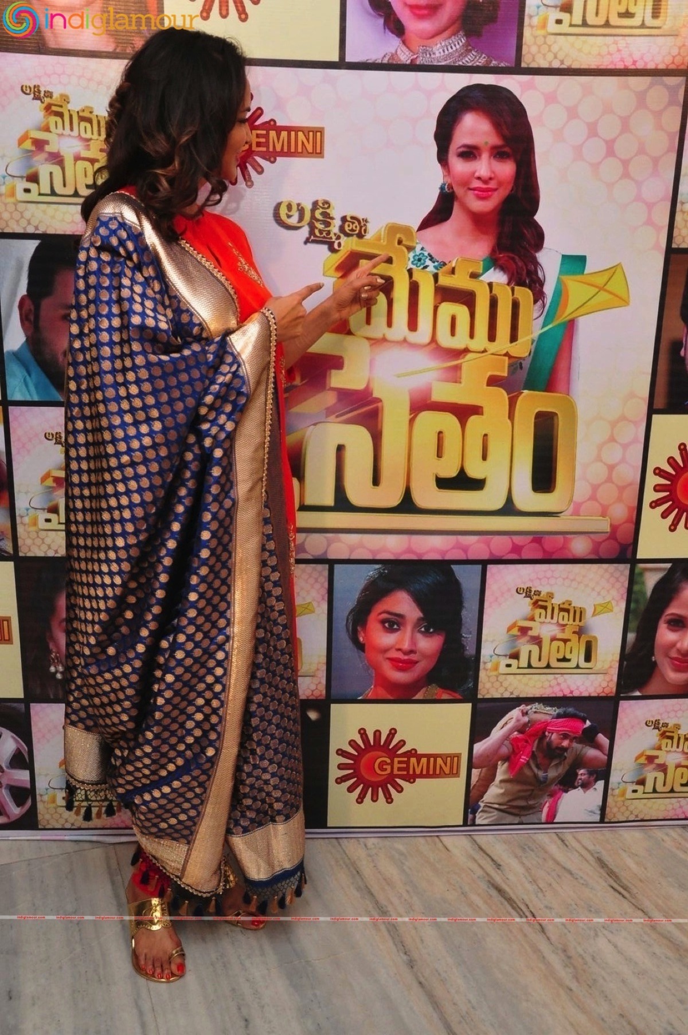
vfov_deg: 53.2
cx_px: 344
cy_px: 518
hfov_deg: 36.8
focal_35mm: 36
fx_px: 1034
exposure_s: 1/125
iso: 1600
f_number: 10
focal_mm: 24
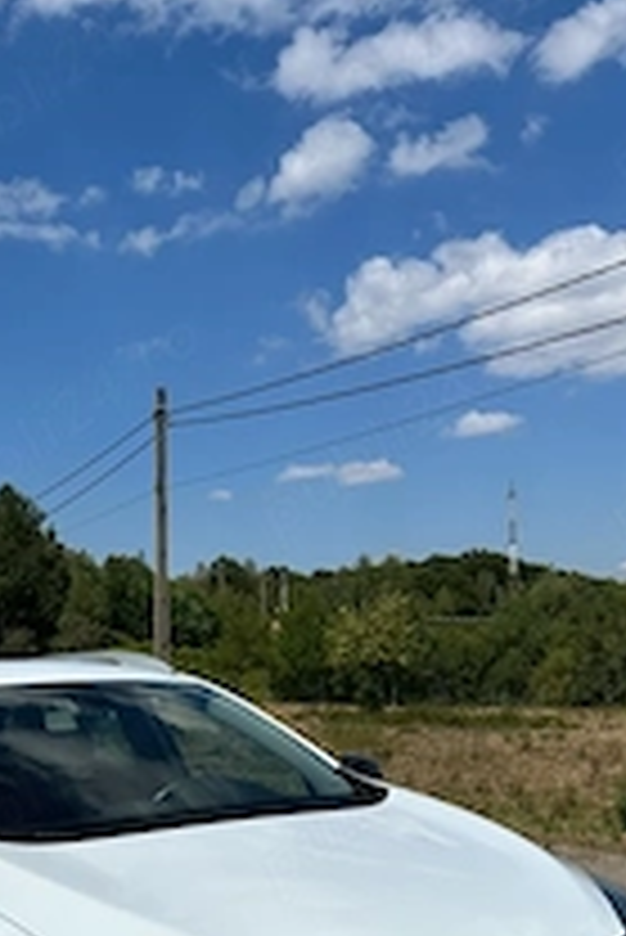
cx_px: 144
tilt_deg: -6.9
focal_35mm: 48
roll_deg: +4.8
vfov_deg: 38.4
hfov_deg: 27.7
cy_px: 832
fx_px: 1250
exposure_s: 1/10753
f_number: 1.78
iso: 80
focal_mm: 6.86
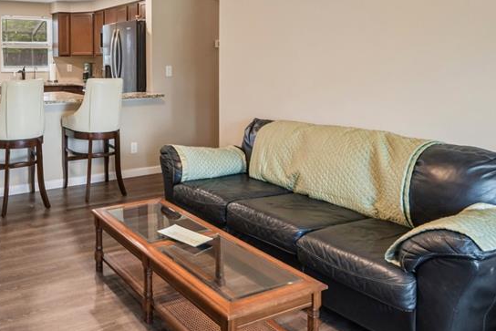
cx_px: 103
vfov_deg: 39.4
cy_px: 62
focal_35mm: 32
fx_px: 441
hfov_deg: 54.9
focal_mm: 17
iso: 400
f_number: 8
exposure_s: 1/13
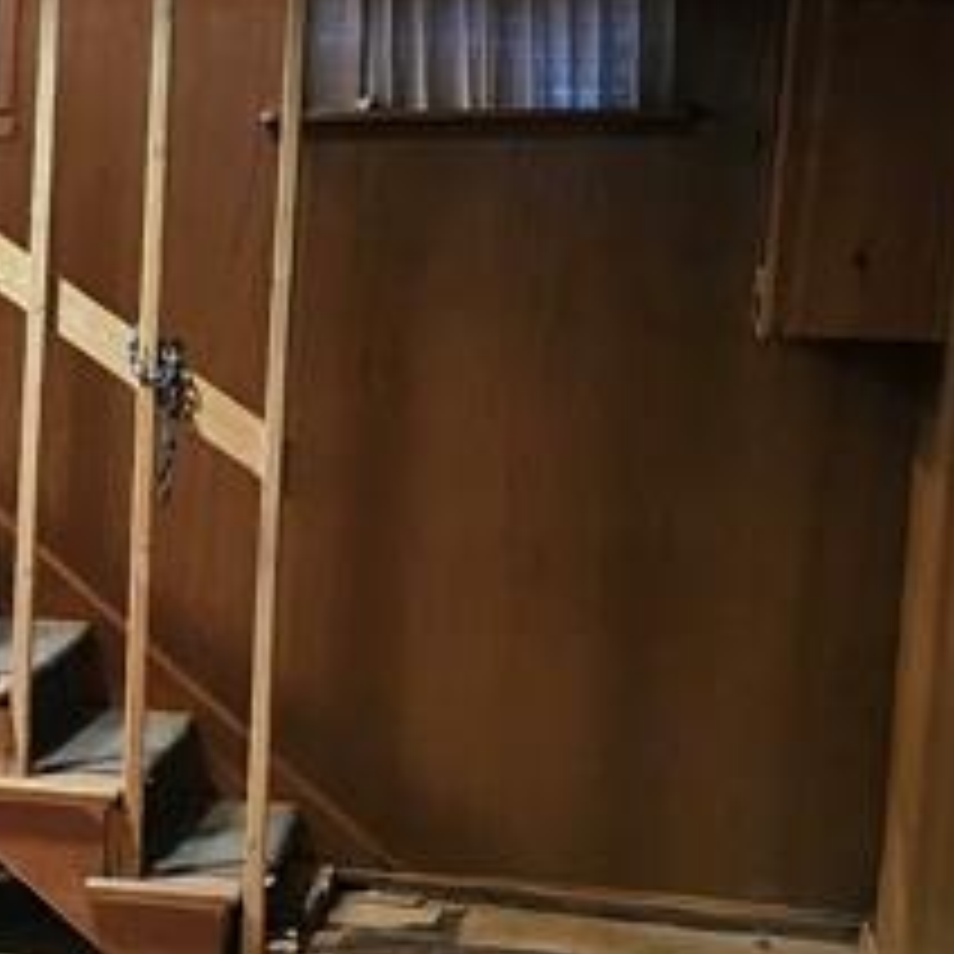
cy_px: 742
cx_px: -580
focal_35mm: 98
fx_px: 3056
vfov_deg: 17.6
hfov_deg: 15.9
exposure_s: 1/24
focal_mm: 6.3
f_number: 1.7
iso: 1250
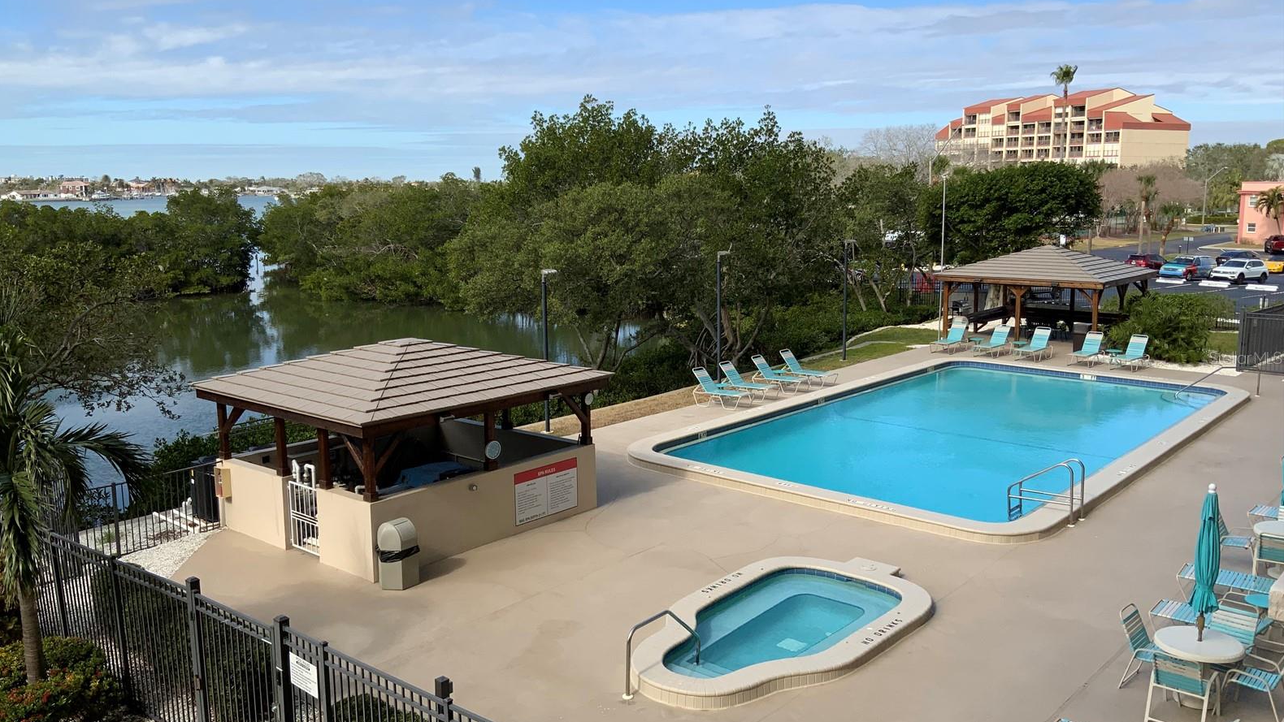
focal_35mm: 32
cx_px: 635
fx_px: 1090
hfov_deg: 61.0
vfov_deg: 36.7
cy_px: 357
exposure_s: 1/1848
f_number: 1.8
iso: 16
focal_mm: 3
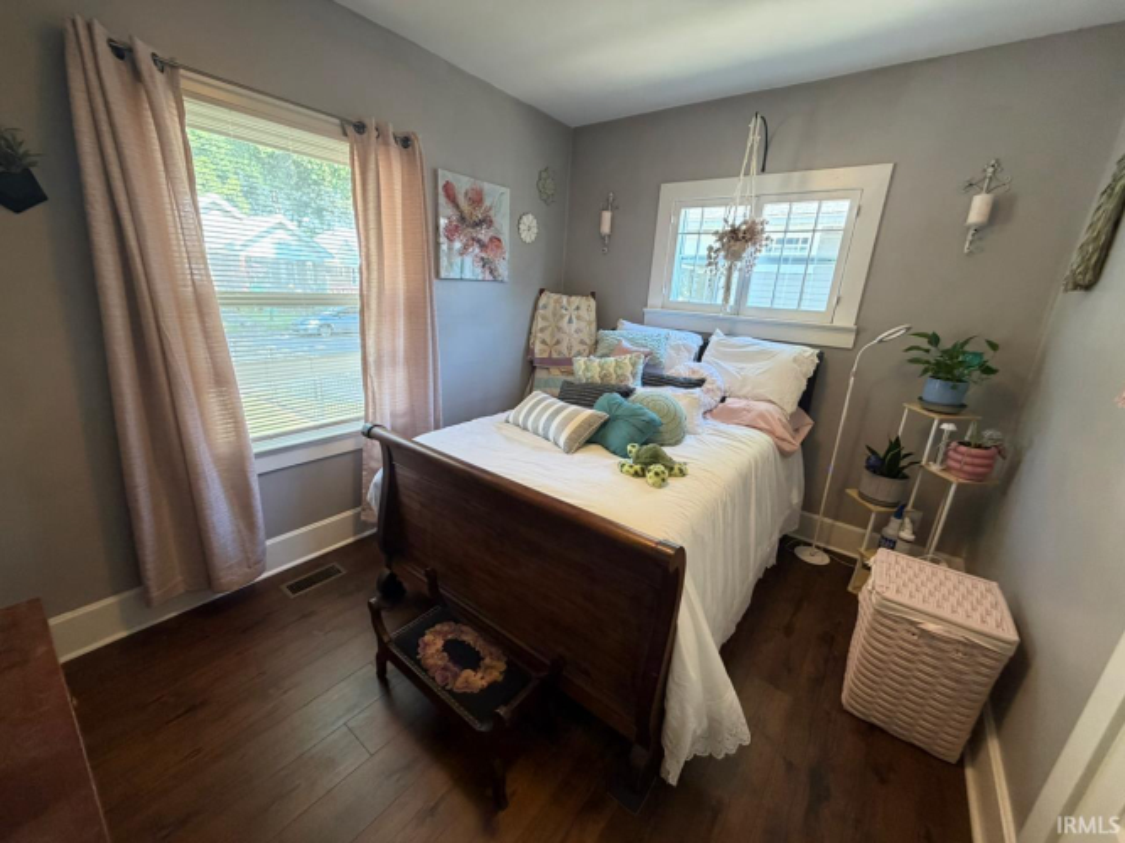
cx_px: 562
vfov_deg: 85.7
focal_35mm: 14
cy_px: 422
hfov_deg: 102.1
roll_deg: -3.0
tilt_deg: -15.2
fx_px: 455
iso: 320
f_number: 2.2
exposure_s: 1/60
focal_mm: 2.22
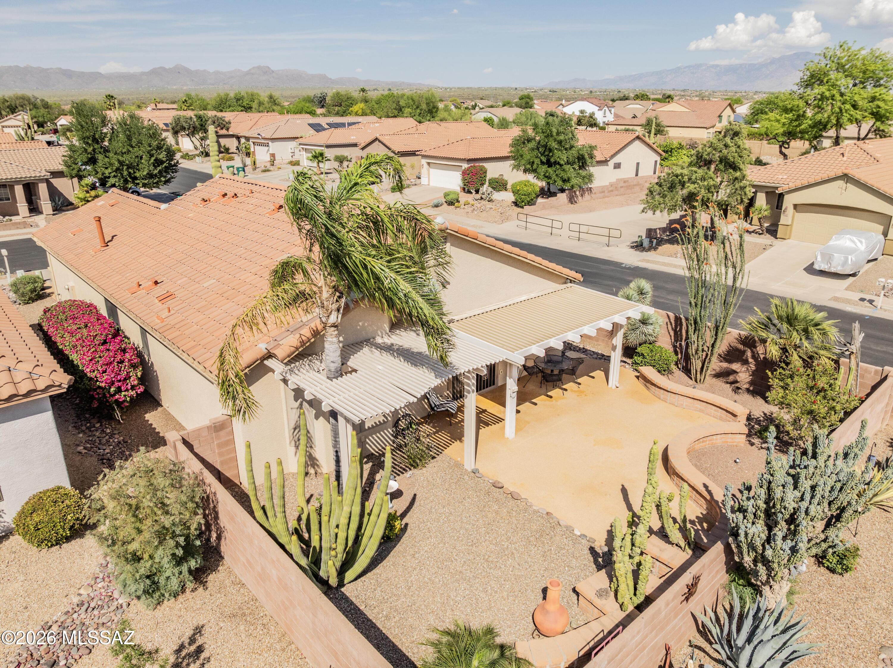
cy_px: 334
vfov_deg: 56.8
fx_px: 619
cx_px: 446
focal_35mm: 24
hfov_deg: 71.6
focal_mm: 12.29
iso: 200
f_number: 2.8
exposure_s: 1/50
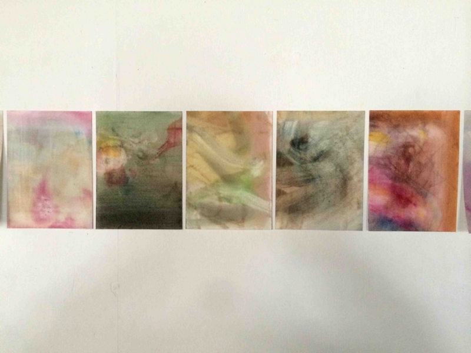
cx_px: 236
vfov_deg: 46.8
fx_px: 408
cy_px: 176
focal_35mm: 30
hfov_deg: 60.0
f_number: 2.2
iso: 320
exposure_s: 1/20
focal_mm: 4.12
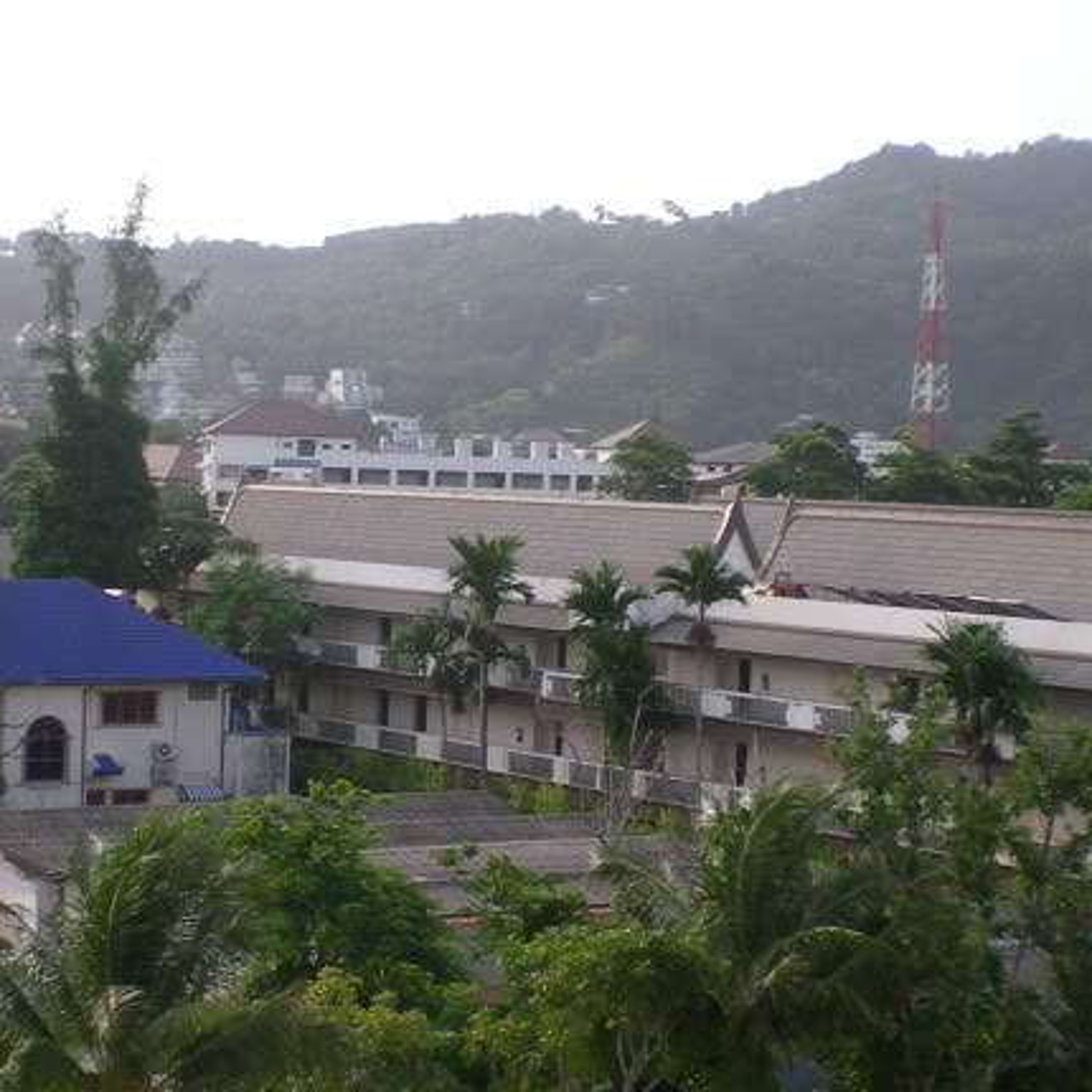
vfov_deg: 21.6
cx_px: 406
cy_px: 625
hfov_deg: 21.6
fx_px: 2855
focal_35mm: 80
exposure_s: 1/177
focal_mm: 6.3
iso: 50
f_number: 4.6
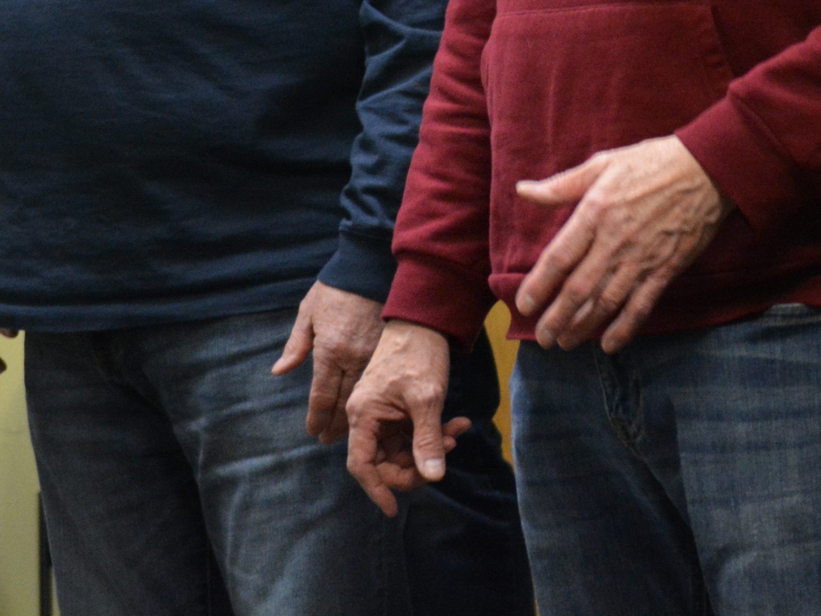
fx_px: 6418
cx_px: 668
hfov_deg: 7.3
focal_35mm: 271
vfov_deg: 5.4
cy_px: -316
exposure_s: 1/60
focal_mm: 55
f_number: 4
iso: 1600
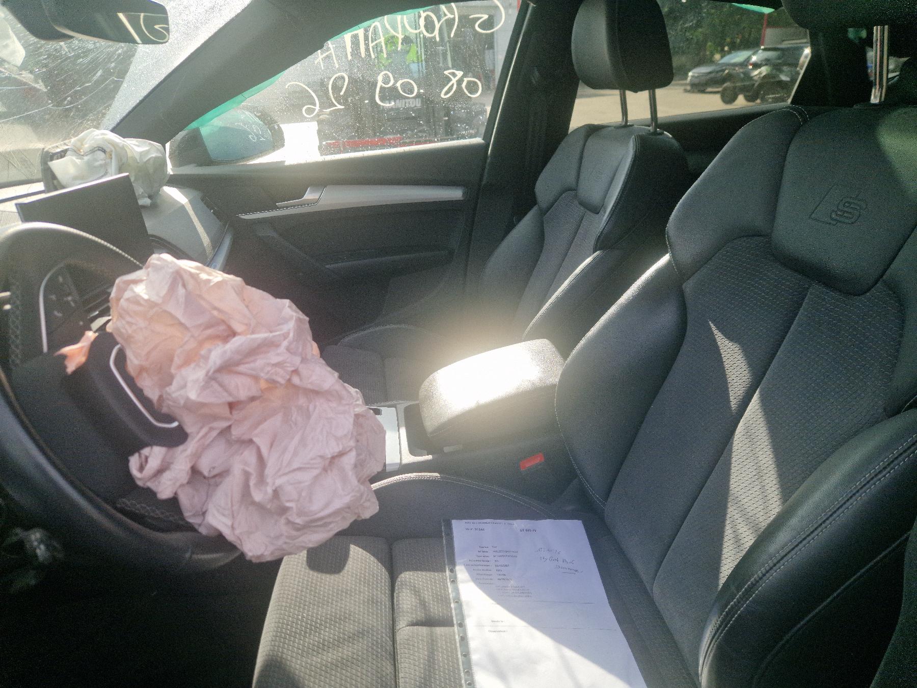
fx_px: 609
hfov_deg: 73.9
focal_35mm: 23
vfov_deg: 58.9
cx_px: 458
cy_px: 344
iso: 50
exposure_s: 1/500
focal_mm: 5.4
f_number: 1.8
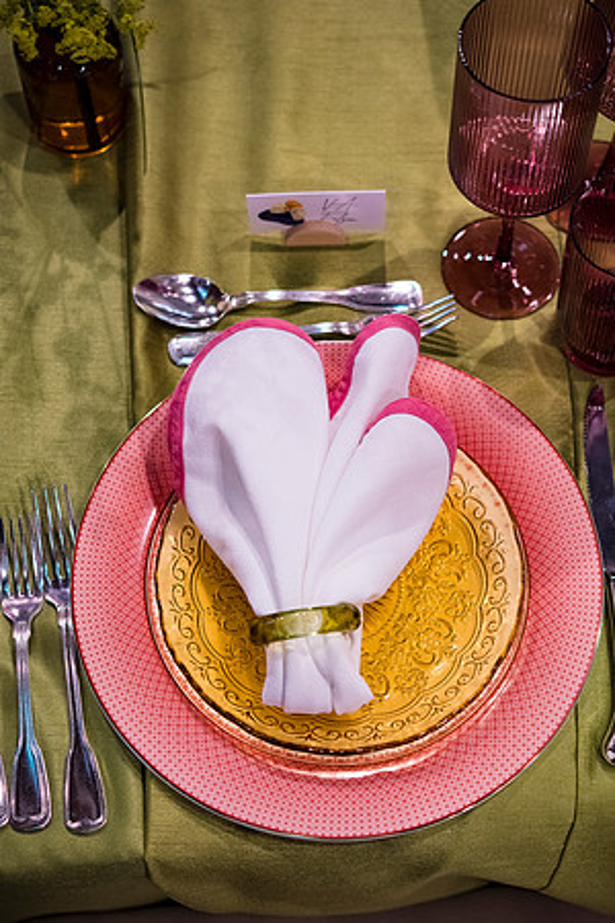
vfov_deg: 33.4
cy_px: 462
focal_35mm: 60
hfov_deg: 22.6
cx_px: 308
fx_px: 1537
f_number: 4
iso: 720
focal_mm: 60
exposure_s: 1/160
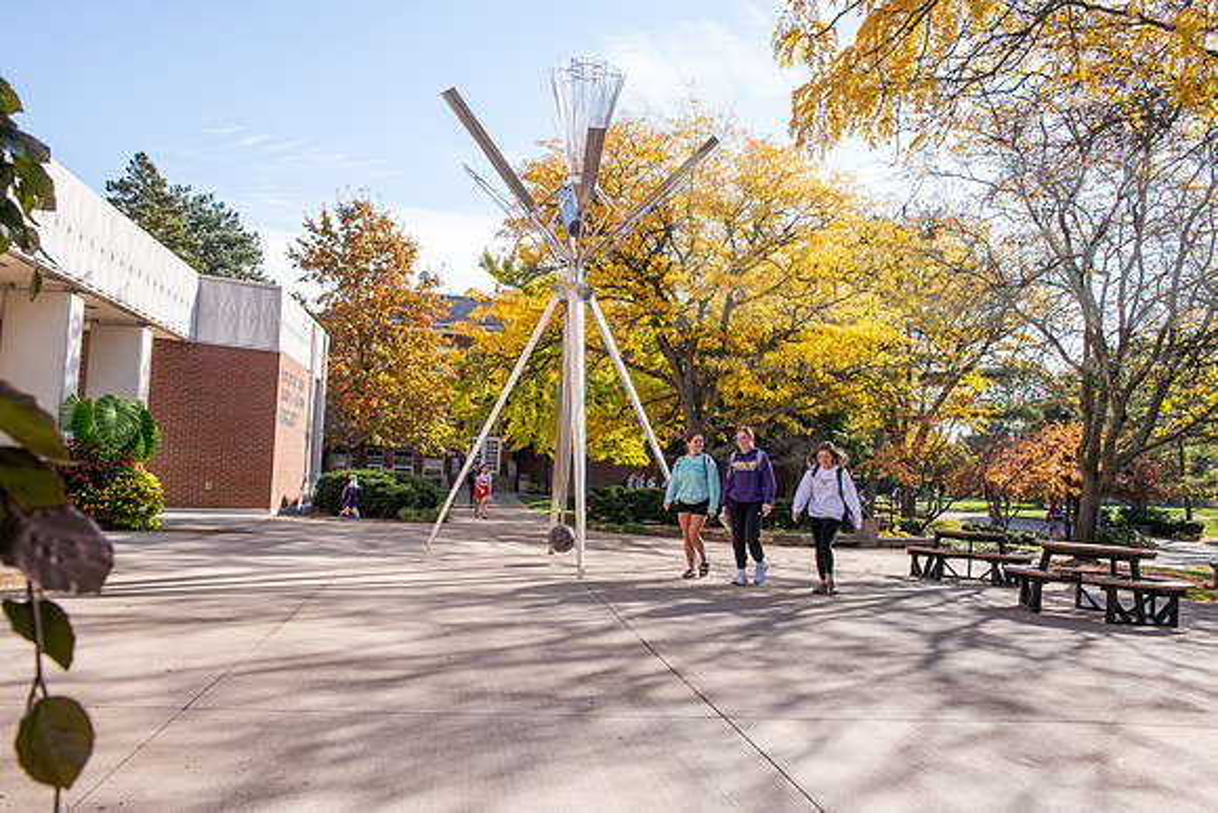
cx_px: 609
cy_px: 406
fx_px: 1049
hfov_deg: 60.3
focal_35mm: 31
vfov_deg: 42.3
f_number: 8
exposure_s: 1/320
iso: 320
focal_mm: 31
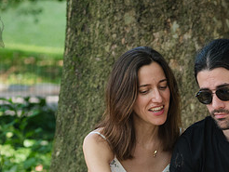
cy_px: 202
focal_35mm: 363
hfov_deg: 5.5
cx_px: 145
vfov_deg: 4.1
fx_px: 2404
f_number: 4.5
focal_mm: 112
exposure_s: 1/250
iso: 500
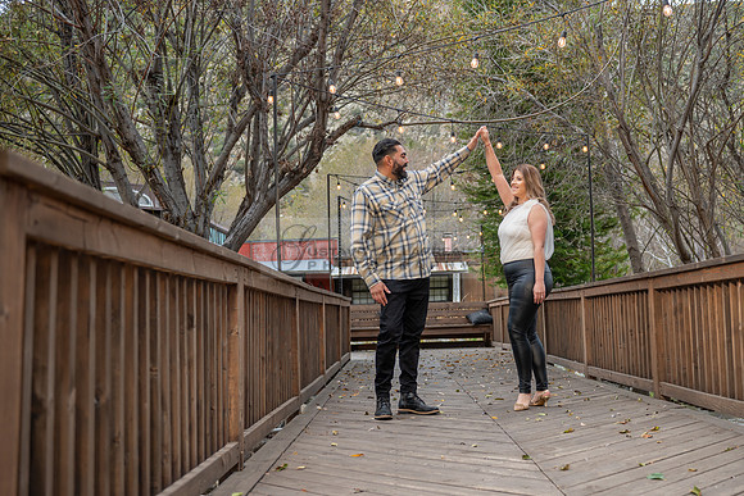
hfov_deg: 44.8
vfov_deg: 31.0
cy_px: 246
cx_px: 461
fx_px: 896
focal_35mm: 43
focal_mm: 34
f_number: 3.2
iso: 200
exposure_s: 1/160
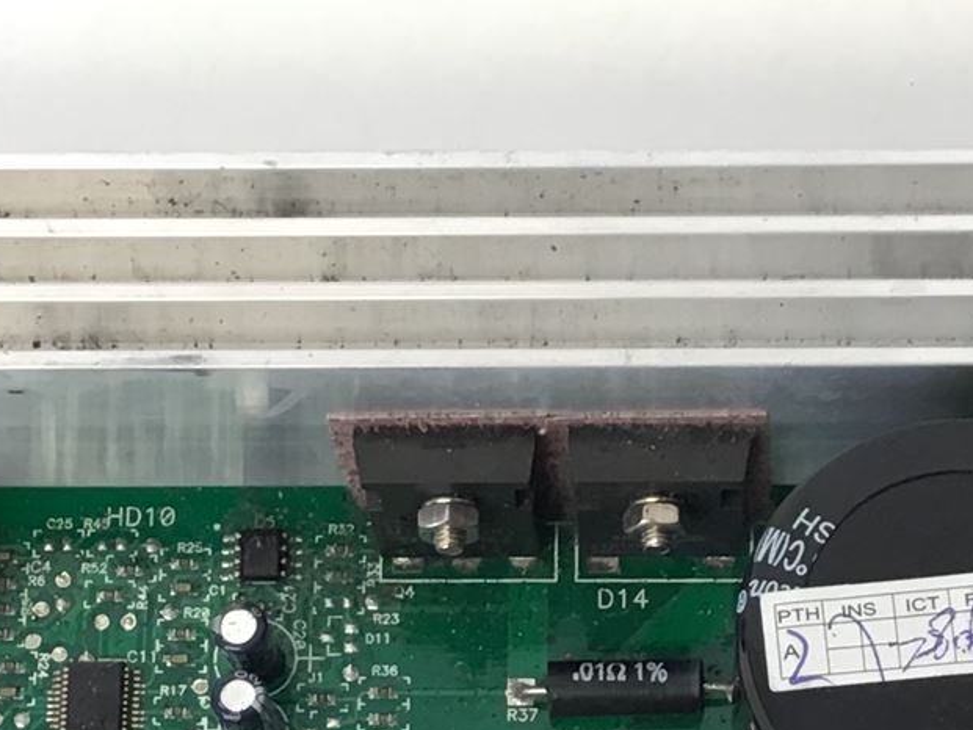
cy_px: 701
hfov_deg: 17.2
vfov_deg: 12.9
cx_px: 589
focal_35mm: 114
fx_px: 3205
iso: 32
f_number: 2.4
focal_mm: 3.3
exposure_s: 1/33
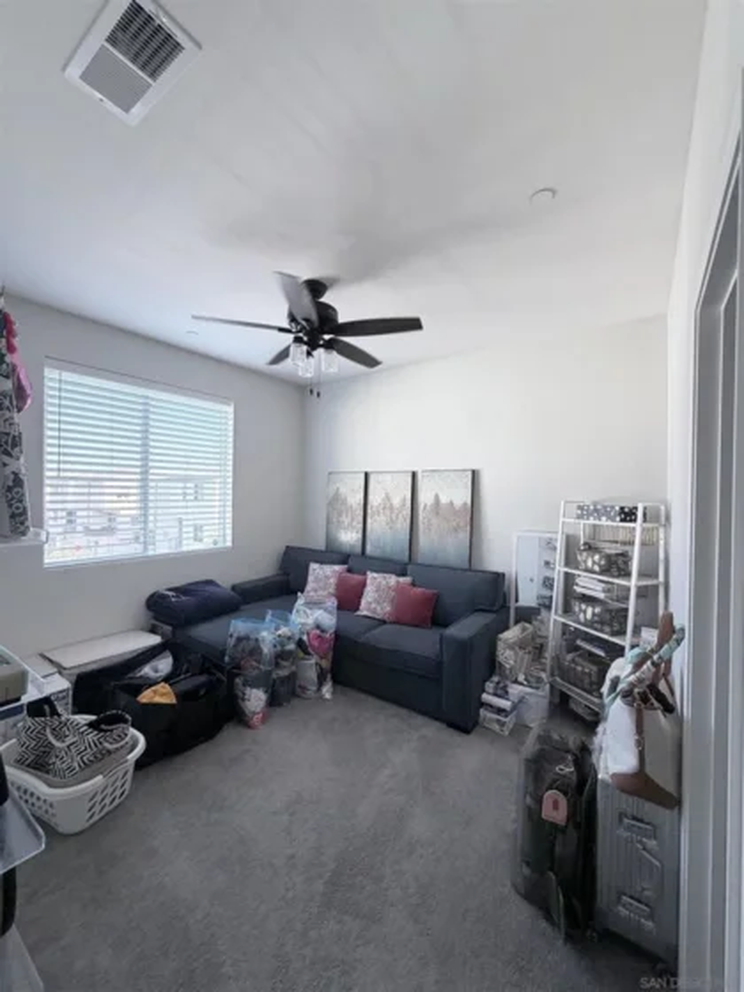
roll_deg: -0.9
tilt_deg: +0.3
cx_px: 372
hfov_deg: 85.7
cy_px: 496
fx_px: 401
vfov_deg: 102.1
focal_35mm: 14
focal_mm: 2.22
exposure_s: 1/120
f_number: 2.2
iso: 200
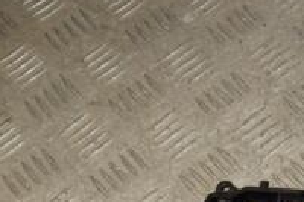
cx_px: 430
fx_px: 911
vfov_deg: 12.3
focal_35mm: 108
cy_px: 261
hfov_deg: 17.4
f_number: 9
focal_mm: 24
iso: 800
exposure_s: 1/200
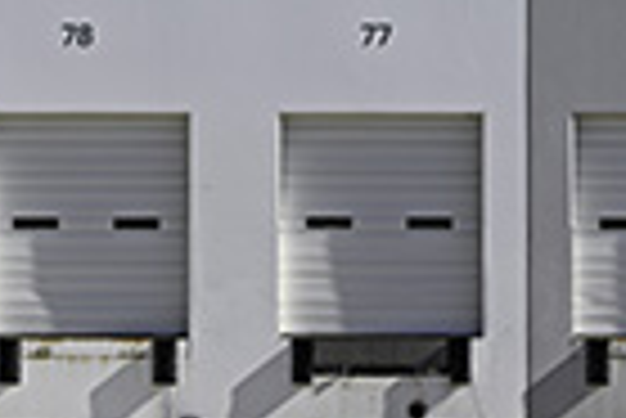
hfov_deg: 9.1
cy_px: -20
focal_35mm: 223
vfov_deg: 6.2
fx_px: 3882
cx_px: -59
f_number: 8
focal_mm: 62
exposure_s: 1/500
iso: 100
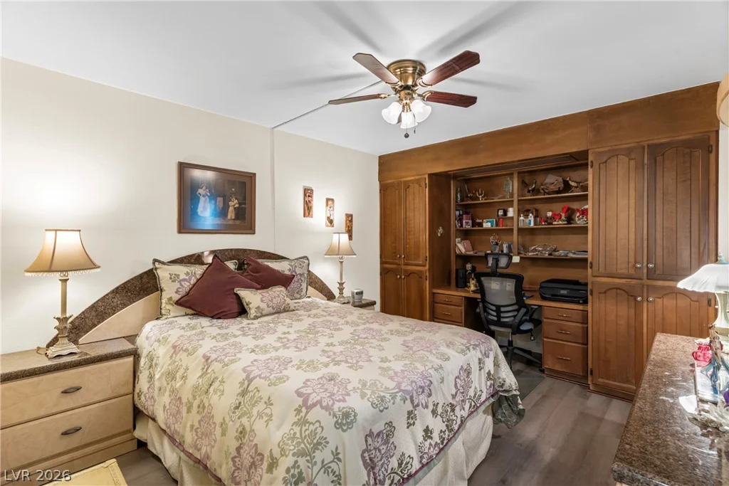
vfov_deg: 70.5
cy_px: 243
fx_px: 344
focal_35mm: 17
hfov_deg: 93.3
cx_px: 364
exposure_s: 1/30
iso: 400
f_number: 8
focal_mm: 17
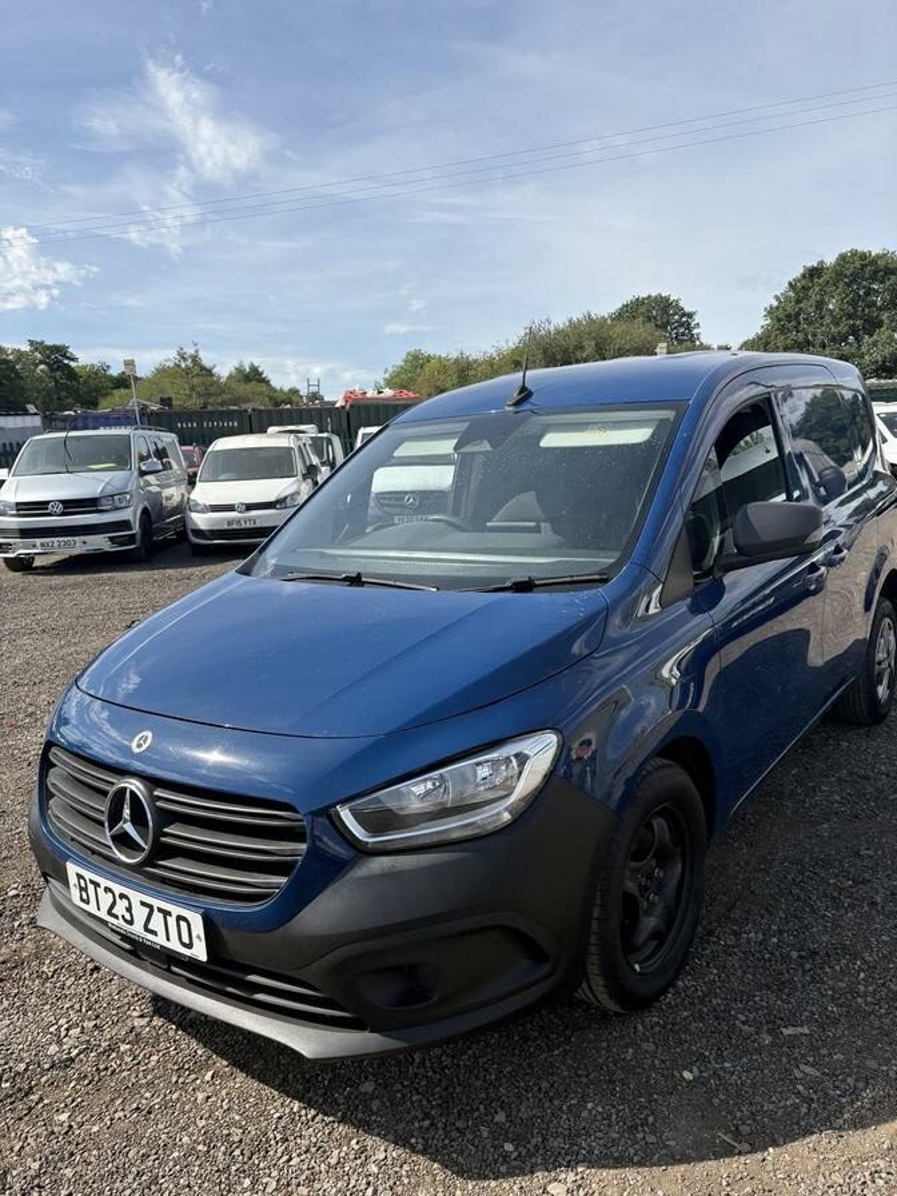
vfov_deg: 67.3
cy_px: 598
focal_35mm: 26
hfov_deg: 53.1
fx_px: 898
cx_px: 448
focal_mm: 5.96
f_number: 1.6
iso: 50
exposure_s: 1/2639
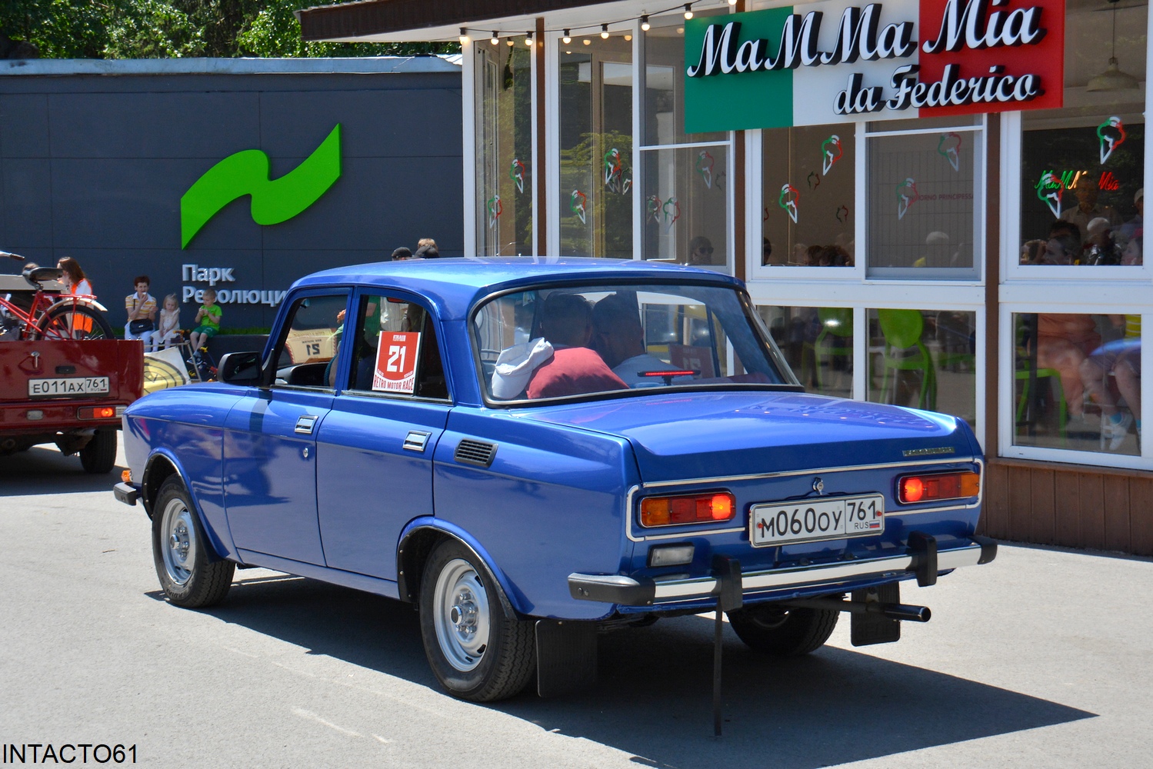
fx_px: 1826
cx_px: 576
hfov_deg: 35.0
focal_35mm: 57
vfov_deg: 23.8
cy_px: 384
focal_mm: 38
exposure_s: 1/1600
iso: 400
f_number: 6.3
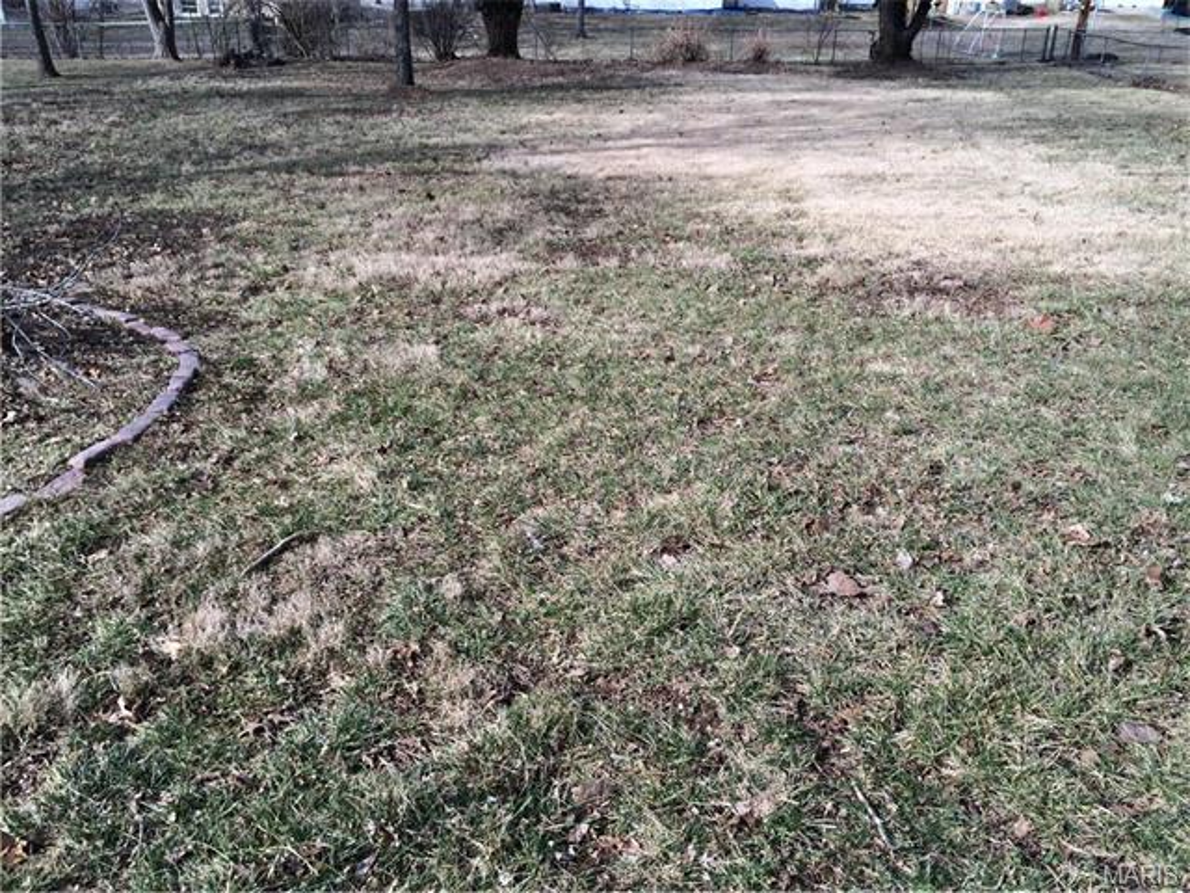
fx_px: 997
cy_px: 446
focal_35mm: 29
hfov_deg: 61.7
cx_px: 595
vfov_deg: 48.2
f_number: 2.2
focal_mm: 4.15
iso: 32
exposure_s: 1/1580
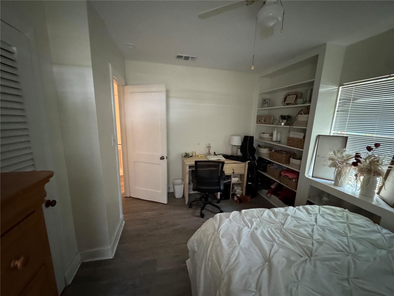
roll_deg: -2.5
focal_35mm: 14
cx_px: 197
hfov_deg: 102.1
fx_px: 159
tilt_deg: -11.7
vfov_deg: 85.7
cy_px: 148
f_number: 2.2
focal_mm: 2.22
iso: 1250
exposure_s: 1/30
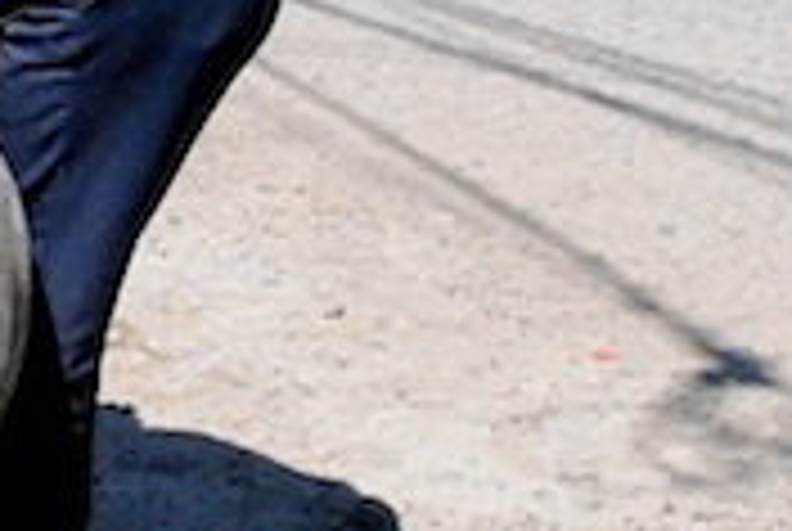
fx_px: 3614
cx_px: -158
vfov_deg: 8.4
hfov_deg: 12.2
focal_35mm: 164
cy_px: 4
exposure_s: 1/1000
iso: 1600
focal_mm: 24
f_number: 9
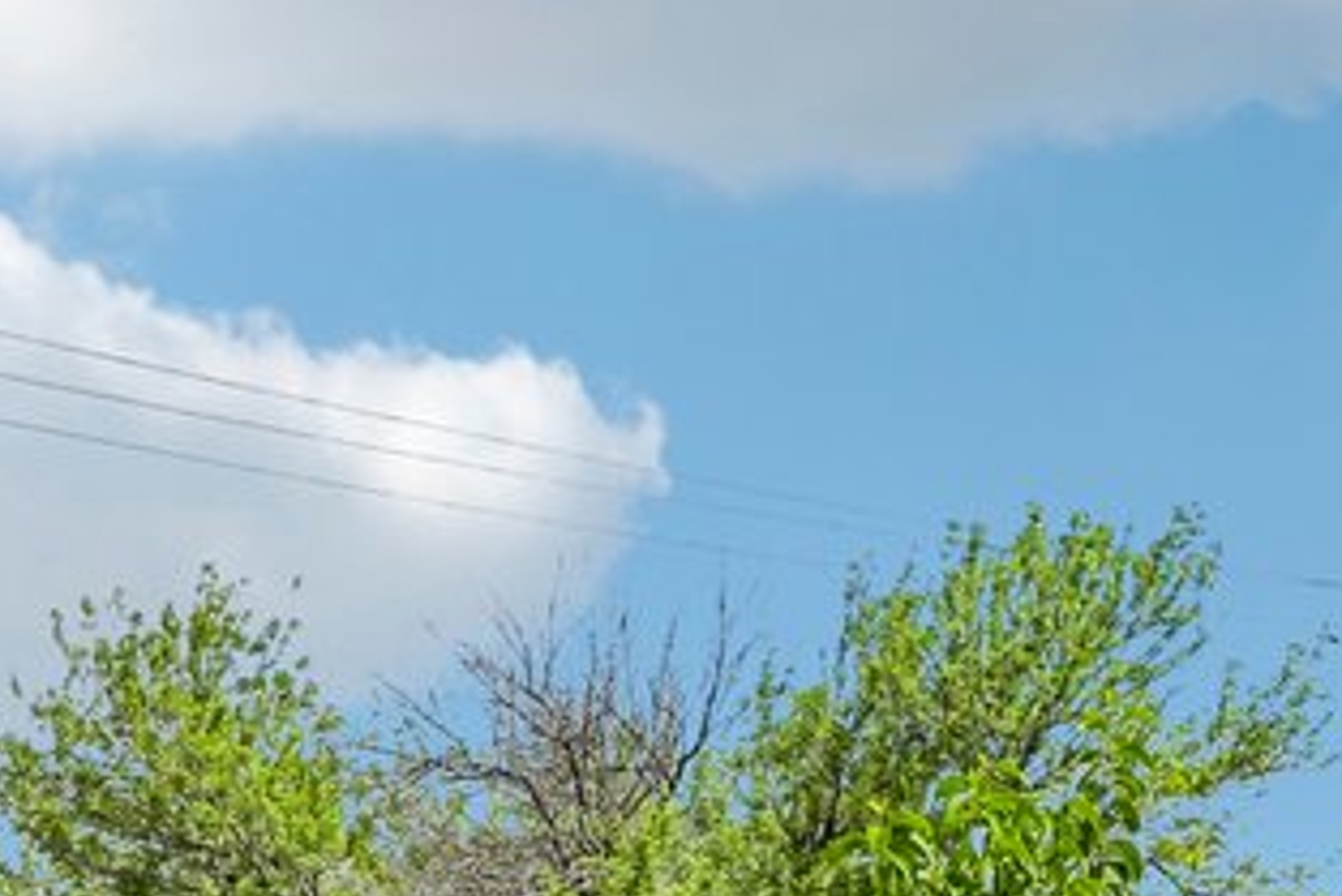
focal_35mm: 98
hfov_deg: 20.4
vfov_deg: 13.3
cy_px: 1267
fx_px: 3655
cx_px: 172
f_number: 6.7
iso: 100
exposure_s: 1/500
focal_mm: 15
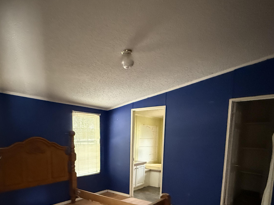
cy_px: 168
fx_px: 198
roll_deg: -0.9
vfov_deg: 51.0
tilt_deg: -7.8
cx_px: 122
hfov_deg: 69.2
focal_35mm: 25
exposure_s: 1/45
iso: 1250
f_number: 2.2
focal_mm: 2.22
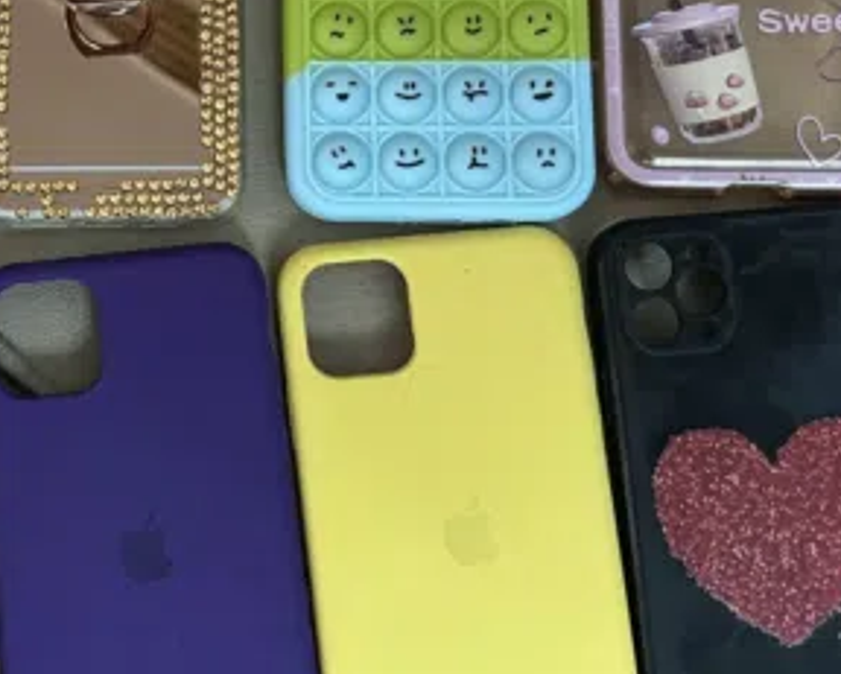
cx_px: 114
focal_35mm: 52
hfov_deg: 34.3
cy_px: 216
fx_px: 1296
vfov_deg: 29.0
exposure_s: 1/33
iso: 640
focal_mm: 6.86
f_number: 1.78
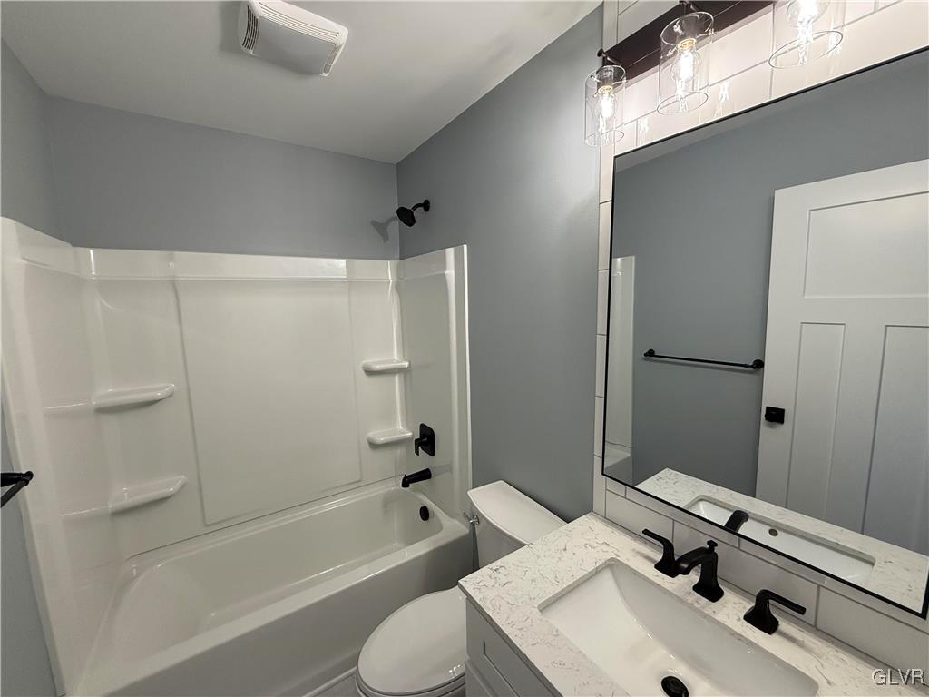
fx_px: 376
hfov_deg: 102.1
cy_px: 348
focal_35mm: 14
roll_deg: +0.9
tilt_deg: -5.4
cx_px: 464
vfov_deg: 85.7
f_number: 2.2
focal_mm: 2.22
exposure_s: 1/120
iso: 200
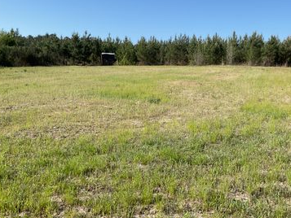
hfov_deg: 52.6
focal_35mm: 35
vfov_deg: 40.7
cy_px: 100
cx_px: 150
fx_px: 294
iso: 16
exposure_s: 1/1377
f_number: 1.8
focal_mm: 3
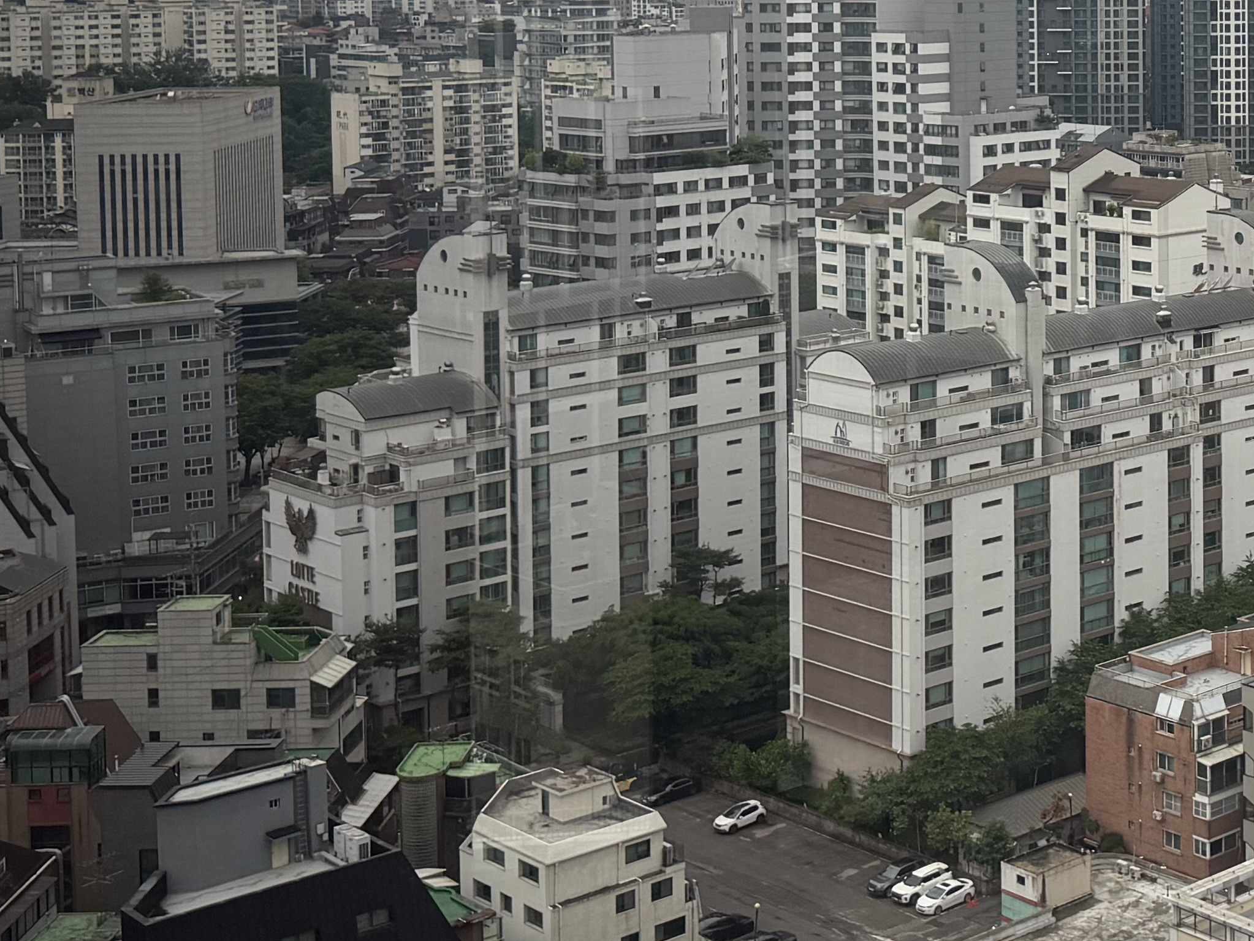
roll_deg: +0.3
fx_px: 2427
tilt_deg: -3.5
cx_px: 1226
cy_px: 74
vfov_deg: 21.4
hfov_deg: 27.5
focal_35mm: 67
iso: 80
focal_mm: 6.76
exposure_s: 1/121
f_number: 1.78
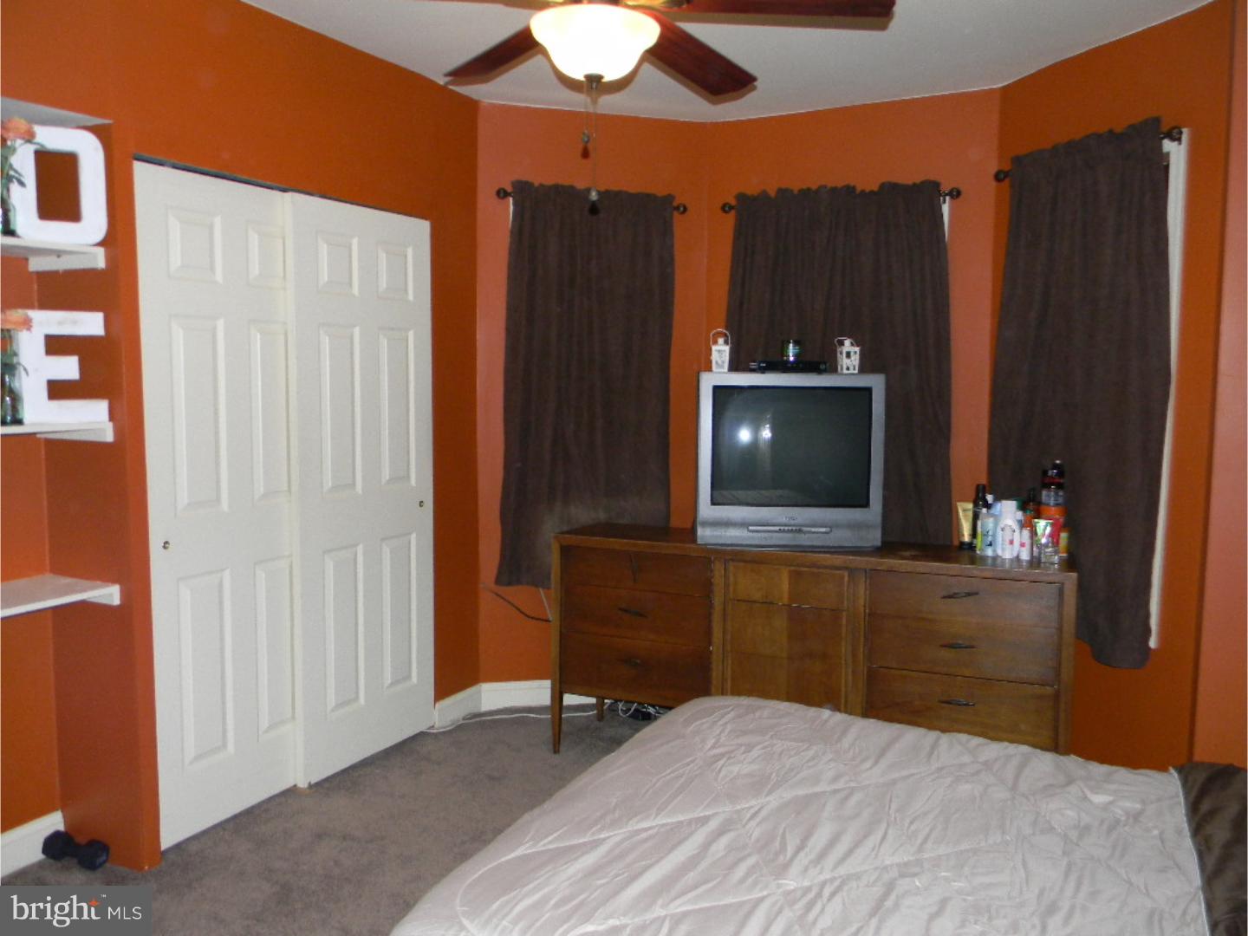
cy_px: 468
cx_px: 624
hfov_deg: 63.4
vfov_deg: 49.7
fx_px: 1009
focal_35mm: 28
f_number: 3.5
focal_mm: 5
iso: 250
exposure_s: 1/26
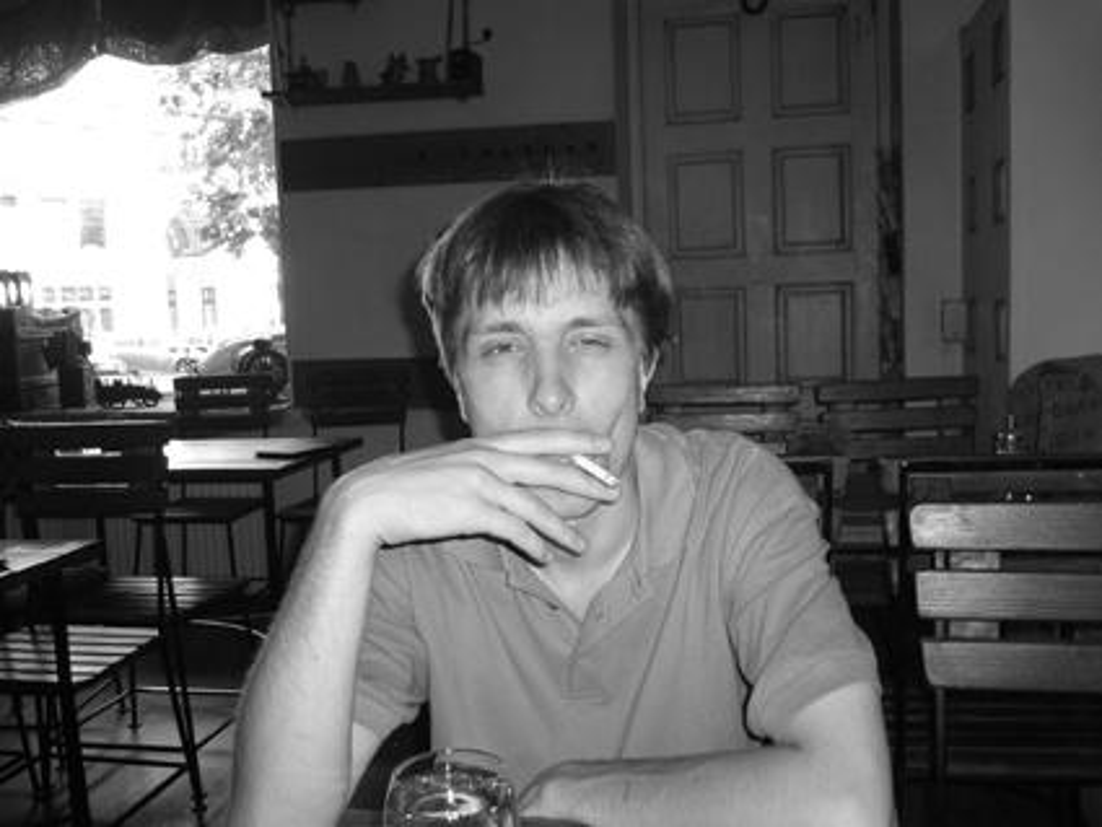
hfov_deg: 52.6
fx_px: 1115
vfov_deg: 40.7
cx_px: 551
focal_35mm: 35
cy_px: 414
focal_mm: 5.8
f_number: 2.8
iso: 100
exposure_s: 1/60
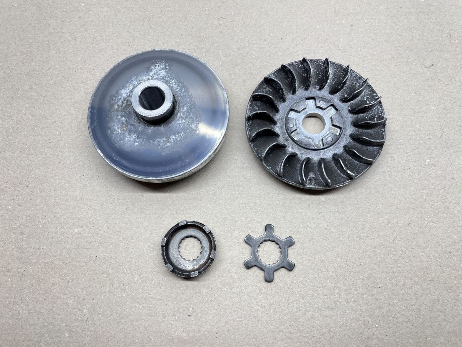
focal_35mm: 26
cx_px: 231
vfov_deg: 53.1
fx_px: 347
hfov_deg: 67.3
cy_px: 174
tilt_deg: -73.8
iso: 80
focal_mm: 4.2
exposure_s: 1/100
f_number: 1.6
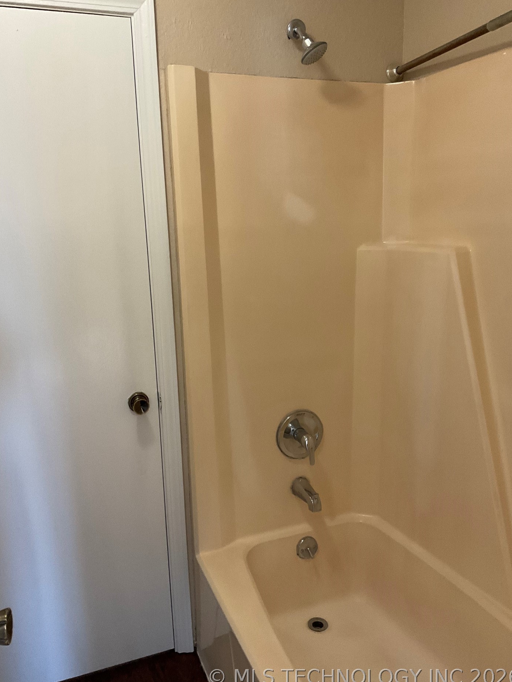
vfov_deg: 60.0
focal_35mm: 30
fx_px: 592
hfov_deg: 46.8
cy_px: 340
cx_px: 261
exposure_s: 1/60
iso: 125
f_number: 1.8
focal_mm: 3
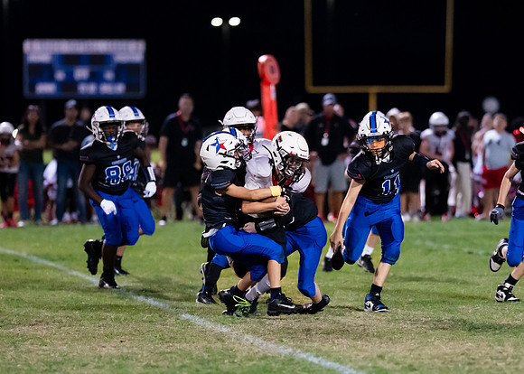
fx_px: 3842
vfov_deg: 5.6
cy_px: 204
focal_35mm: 258
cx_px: 306
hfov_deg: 7.8
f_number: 1.8
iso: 4000
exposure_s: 1/1000
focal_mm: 135
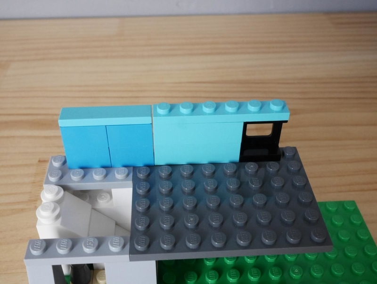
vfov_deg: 36.0
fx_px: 436
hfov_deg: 46.8
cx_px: 188
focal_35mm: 40
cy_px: 142
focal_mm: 20
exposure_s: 1/60
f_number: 10
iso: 2500
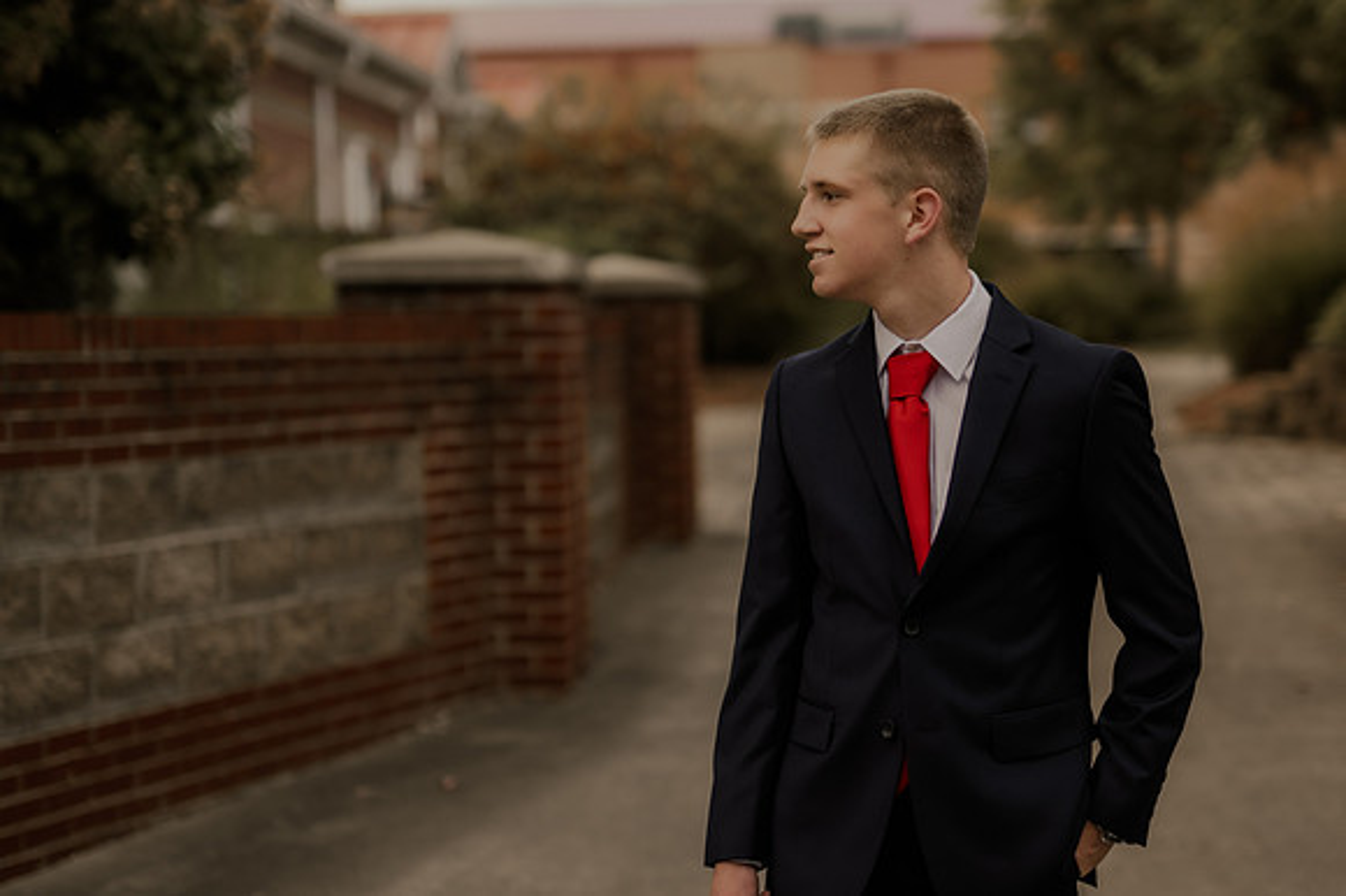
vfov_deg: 18.2
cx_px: 673
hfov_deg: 27.0
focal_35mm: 75
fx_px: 2802
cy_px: 448
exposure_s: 1/320
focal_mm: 50
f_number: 1.4
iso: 100
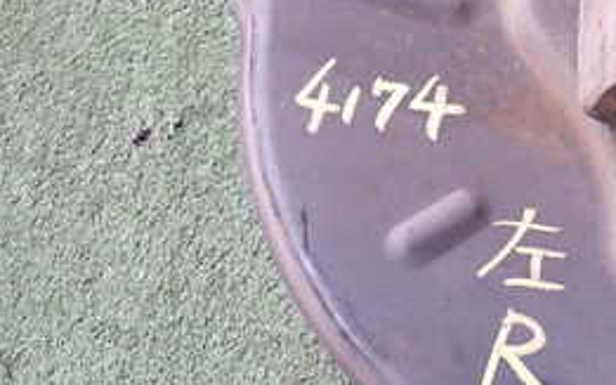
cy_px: 130
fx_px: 1225
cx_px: 668
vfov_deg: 17.8
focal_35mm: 73
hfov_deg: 26.2
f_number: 2.3
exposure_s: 1/125
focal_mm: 5.4
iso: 160
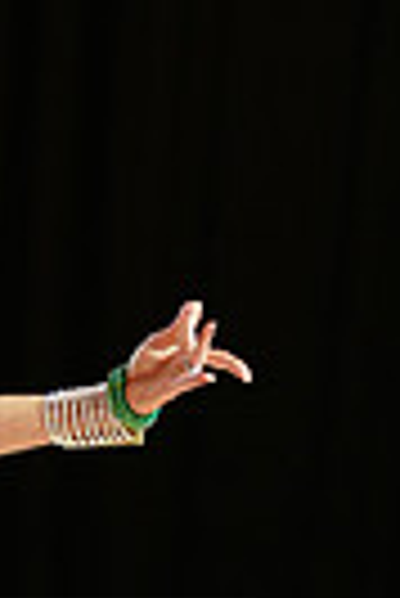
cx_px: -362
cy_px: 751
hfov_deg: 2.1
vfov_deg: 3.2
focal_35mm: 643
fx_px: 10688
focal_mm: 148
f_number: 4
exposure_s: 1/250
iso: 2500
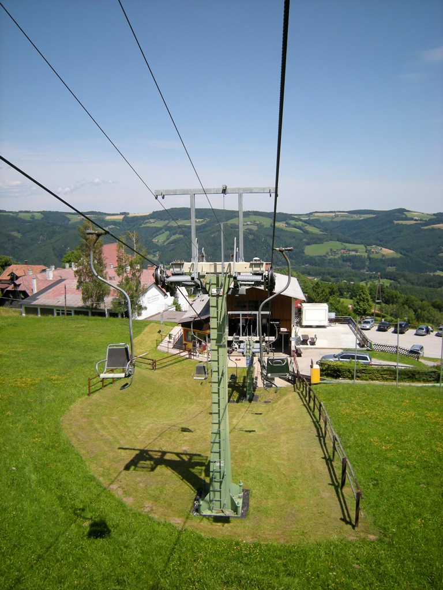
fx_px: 478
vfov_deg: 63.4
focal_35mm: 28
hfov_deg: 49.7
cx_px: 222
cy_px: 295
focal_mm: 4.7
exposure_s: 1/345
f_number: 5.6
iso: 64
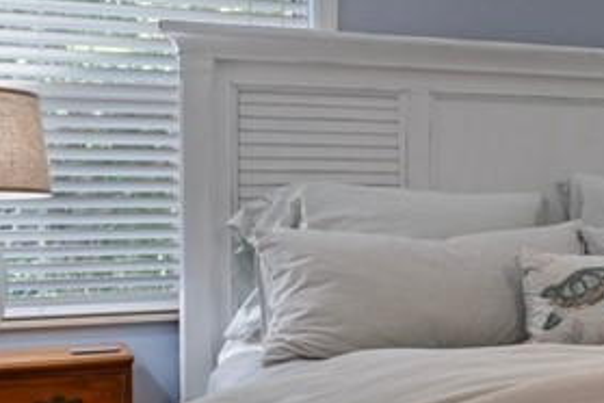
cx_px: 963
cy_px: 205
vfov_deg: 18.0
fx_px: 1274
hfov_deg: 21.3
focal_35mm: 76
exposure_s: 1.5
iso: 320
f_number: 9.5
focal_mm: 13
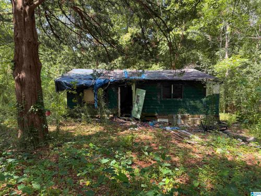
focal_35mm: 24
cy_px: 98
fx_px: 181
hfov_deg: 71.6
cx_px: 130
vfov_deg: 56.8
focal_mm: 6.76
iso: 64
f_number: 1.78
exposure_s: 1/202
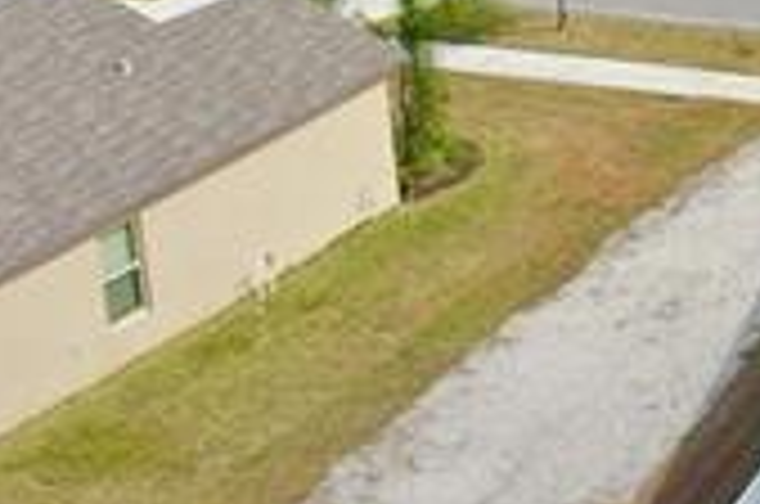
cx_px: 1565
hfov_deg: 10.9
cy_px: -108
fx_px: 3582
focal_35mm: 170
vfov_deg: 8.0
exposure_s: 1/120
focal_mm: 10.26
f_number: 11
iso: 100
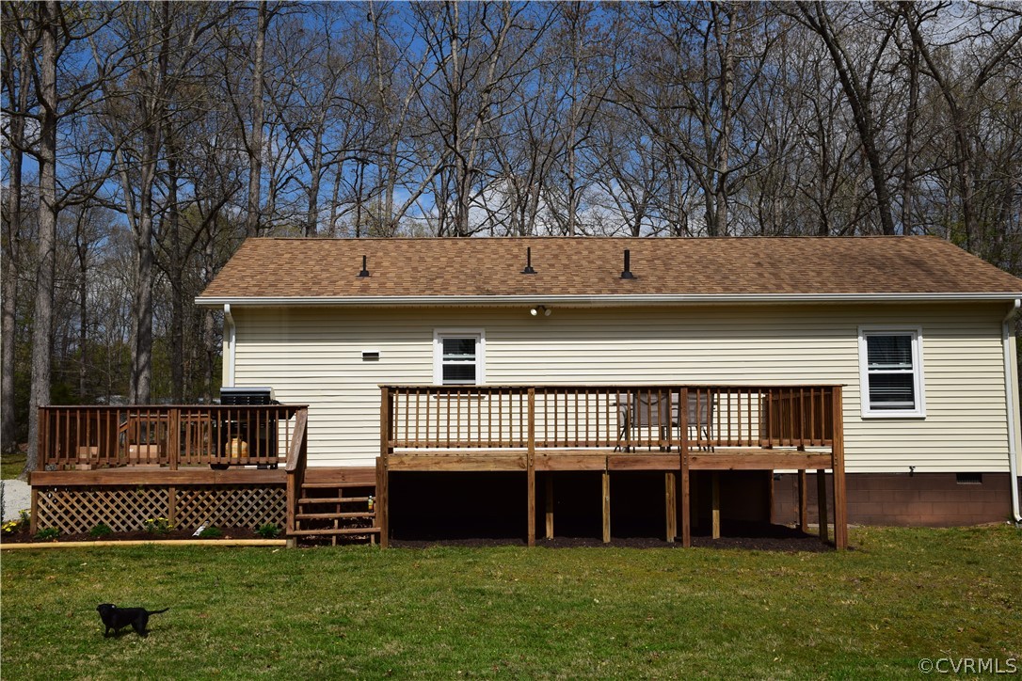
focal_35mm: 40
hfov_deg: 47.9
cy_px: 340
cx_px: 511
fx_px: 1150
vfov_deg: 33.0
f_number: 11
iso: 220
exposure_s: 1/500
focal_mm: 27
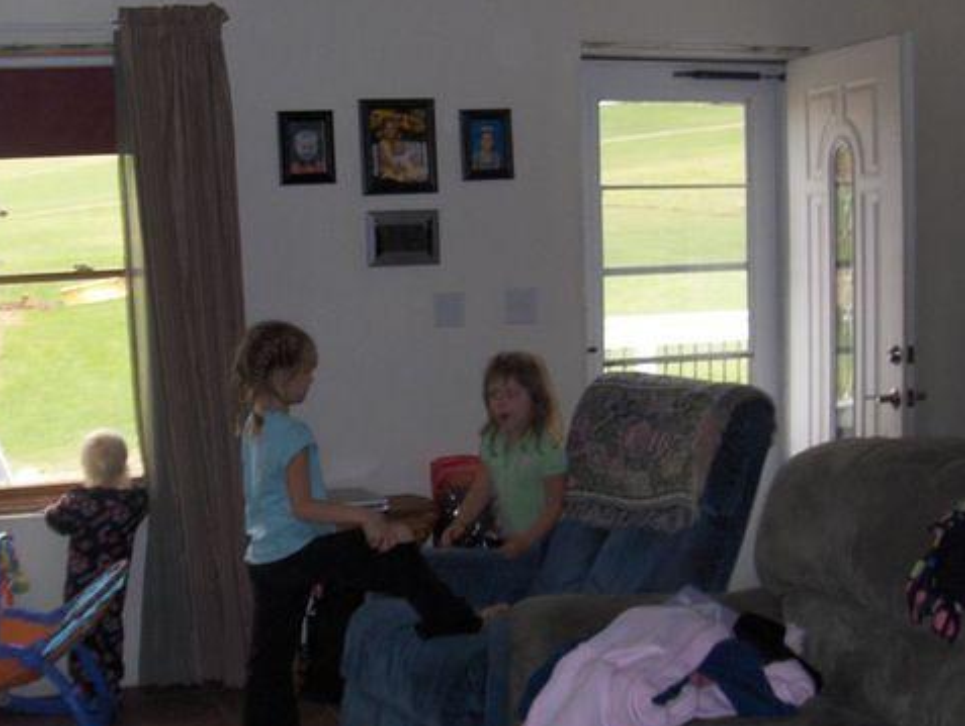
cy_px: 402
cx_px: 401
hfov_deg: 34.8
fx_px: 1535
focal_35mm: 55
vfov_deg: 26.6
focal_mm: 6.5
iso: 100
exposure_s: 1/60
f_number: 3.5
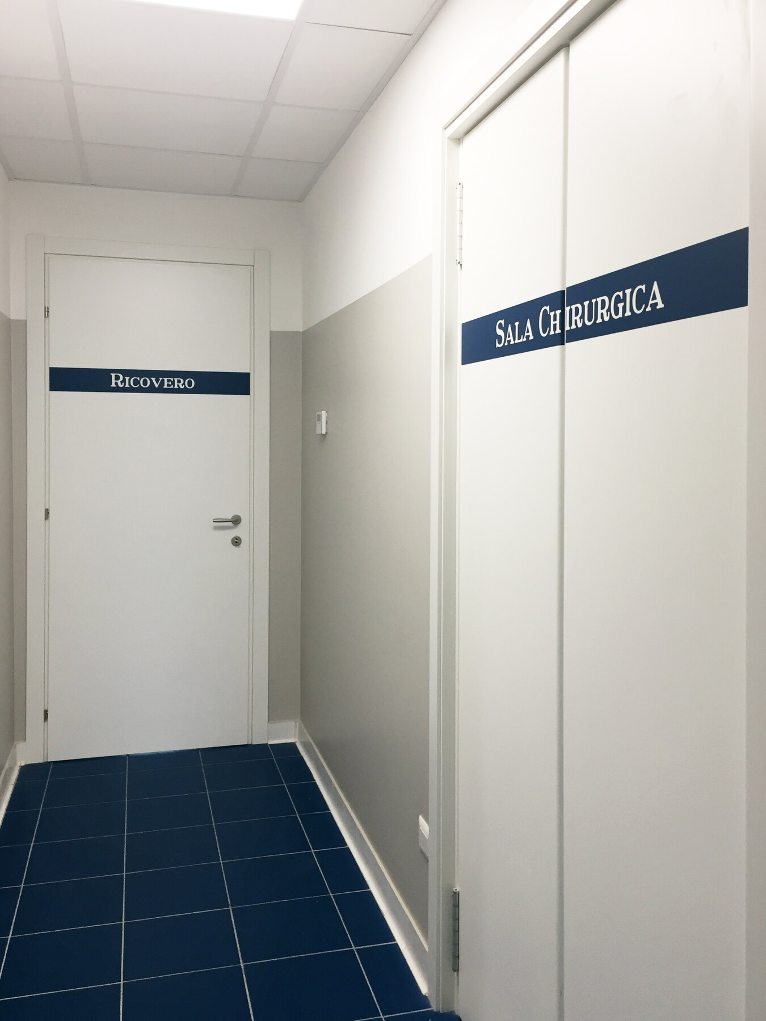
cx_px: 383
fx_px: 856
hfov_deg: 48.2
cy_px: 510
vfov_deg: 61.7
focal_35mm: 29
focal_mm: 4.15
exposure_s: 1/33
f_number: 2.2
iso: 32
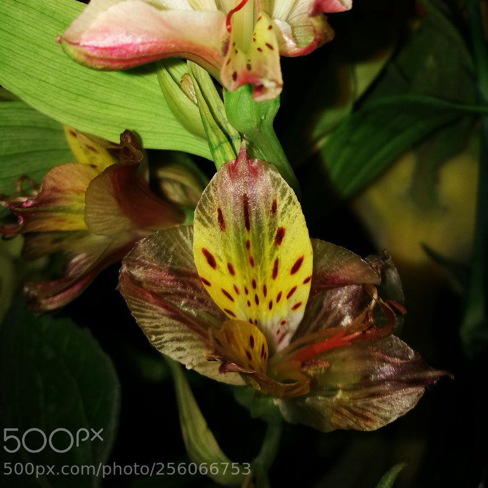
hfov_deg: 39.9
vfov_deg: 38.2
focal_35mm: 42
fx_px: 670
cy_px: 82
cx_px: 292
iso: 50
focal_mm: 4.5
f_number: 2.2
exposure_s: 1/161
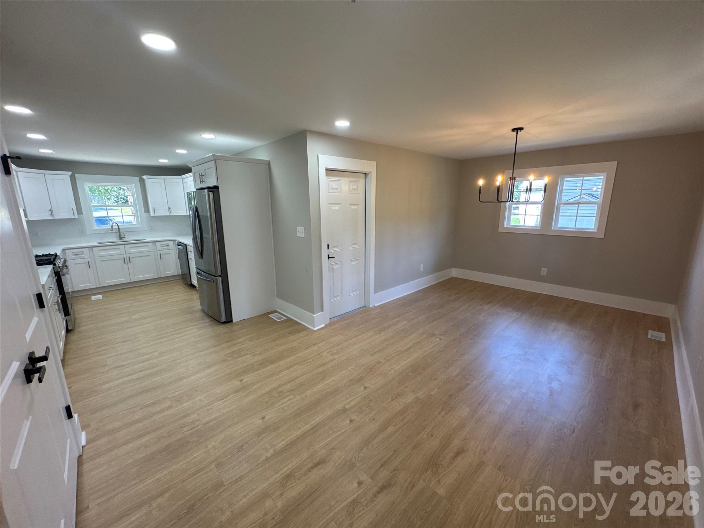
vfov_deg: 85.7
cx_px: 352
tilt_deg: -12.4
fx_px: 285
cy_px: 264
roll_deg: +0.8
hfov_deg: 102.1
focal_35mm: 14
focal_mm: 2.22
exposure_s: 1/120
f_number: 2.2
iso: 125
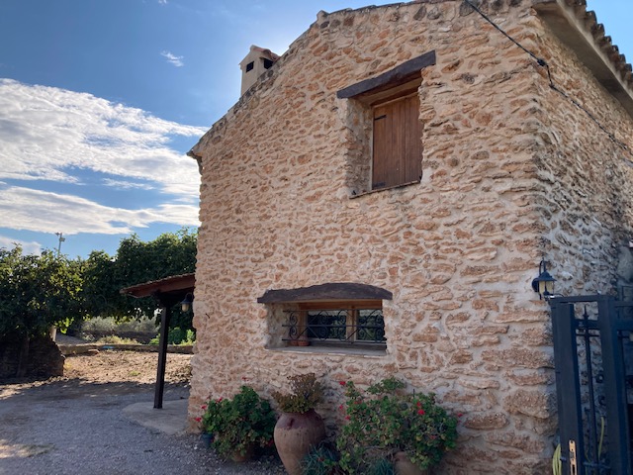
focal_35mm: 28
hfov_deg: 63.4
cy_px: 238
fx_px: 512
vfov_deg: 49.7
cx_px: 316
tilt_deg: +10.9
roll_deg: -2.2
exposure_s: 1/2088
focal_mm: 3.99
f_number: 1.8
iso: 20
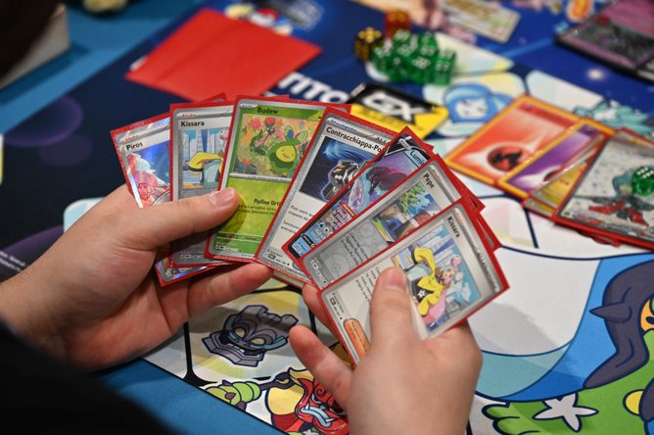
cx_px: 327
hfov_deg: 17.1
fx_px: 2178
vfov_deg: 11.4
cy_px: 218
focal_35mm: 120
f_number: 5
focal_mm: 120
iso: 1600
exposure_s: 1/160
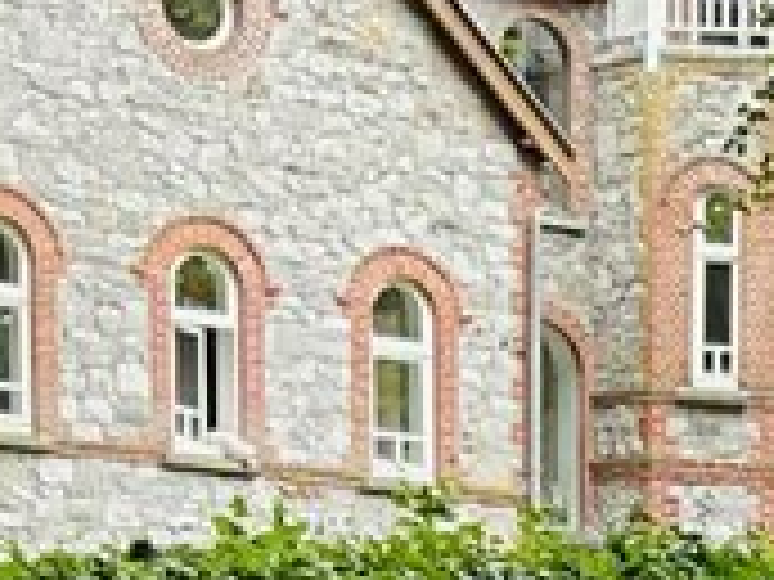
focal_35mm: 202
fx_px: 4517
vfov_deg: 6.6
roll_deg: -3.3
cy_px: 1834
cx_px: 1670
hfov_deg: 9.1
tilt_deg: -12.1
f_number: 1.8
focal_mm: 3
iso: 50
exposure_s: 1/122
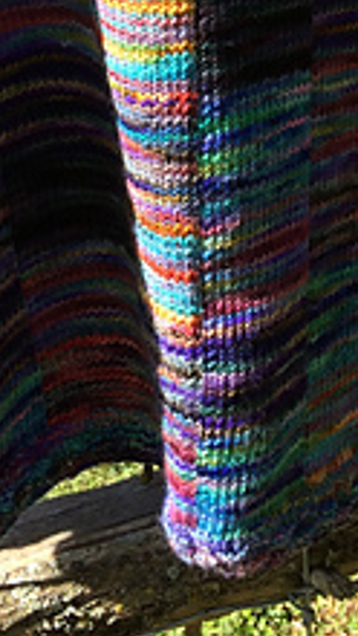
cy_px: -197
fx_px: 1601
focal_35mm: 95
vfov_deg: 20.5
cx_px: 222
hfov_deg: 12.8
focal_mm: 4.12
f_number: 2.2
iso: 32
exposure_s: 1/578
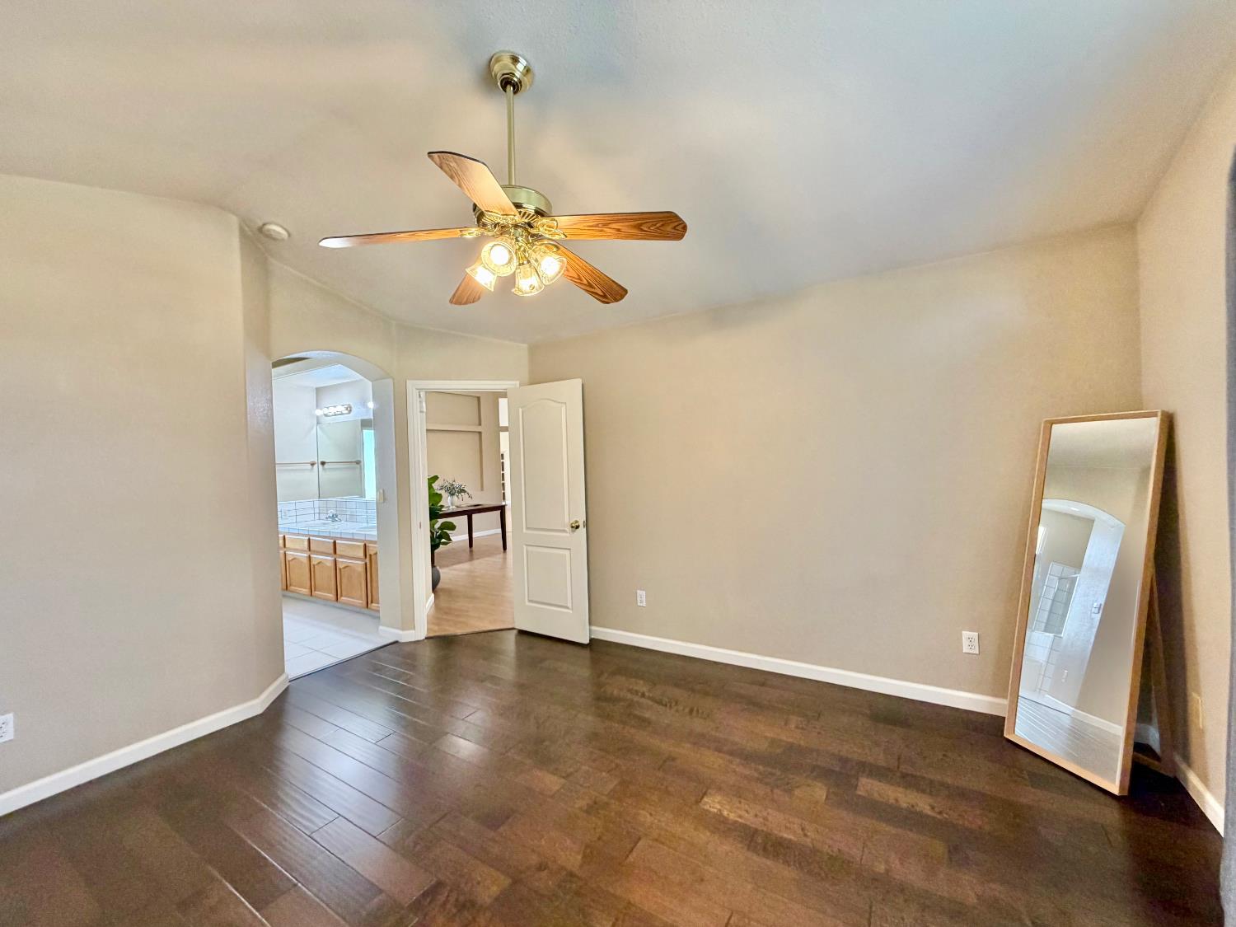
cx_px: 618
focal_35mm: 14
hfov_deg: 102.1
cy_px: 464
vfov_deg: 85.7
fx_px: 500
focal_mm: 2.22
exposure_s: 1/60
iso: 250
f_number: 2.2
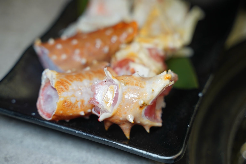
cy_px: 82
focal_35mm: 75
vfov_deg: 18.2
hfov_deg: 27.0
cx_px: 123
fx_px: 512
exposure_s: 1/80
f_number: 4
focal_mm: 75
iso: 320
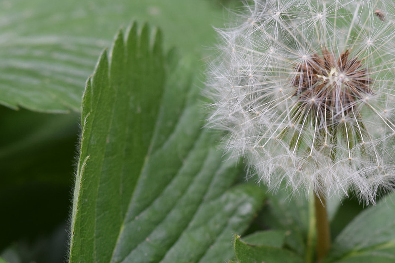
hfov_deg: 18.8
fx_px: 1195
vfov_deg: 12.5
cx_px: 190
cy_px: 96
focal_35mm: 109
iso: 400
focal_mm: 42
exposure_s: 1/250
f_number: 8
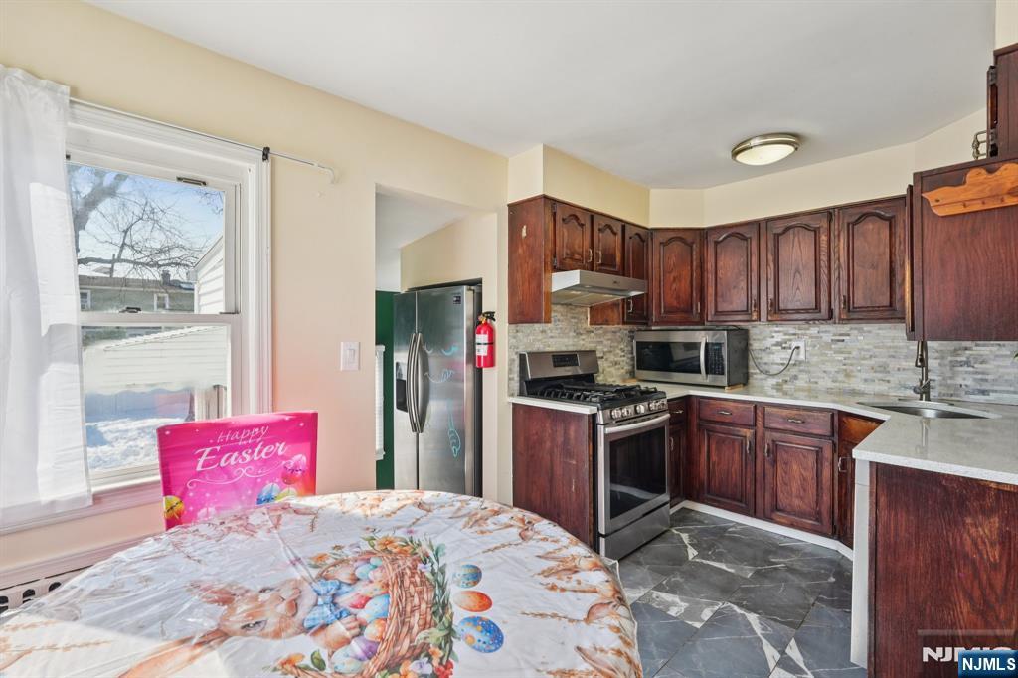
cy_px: 339
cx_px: 509
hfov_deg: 95.0
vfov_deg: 72.0
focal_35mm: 16
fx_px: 466
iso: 200
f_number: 8
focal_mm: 16.5
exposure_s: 1/30
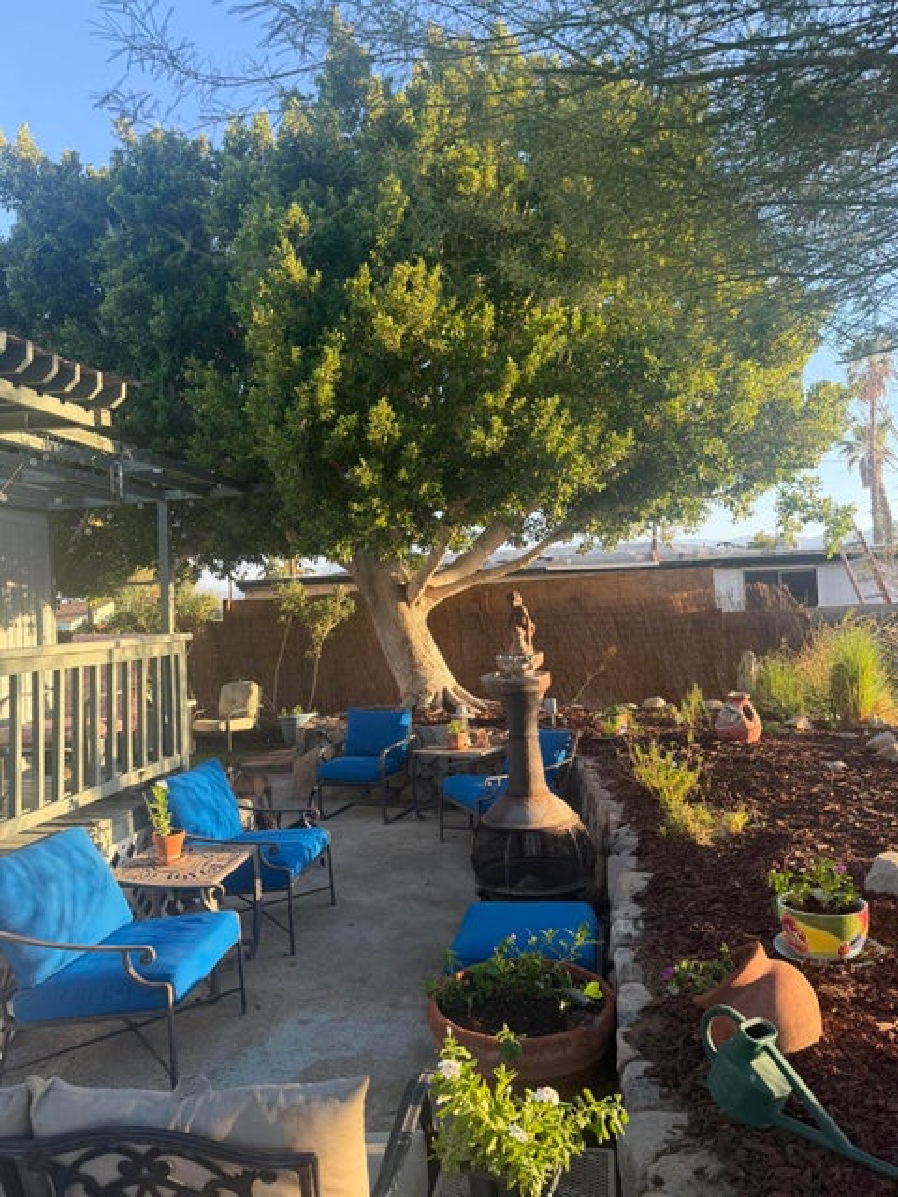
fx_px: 830
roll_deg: +1.4
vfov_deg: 71.6
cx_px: 449
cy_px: 598
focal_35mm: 24
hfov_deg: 56.8
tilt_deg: +1.2
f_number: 1.78
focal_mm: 6.76
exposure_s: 1/575
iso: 100
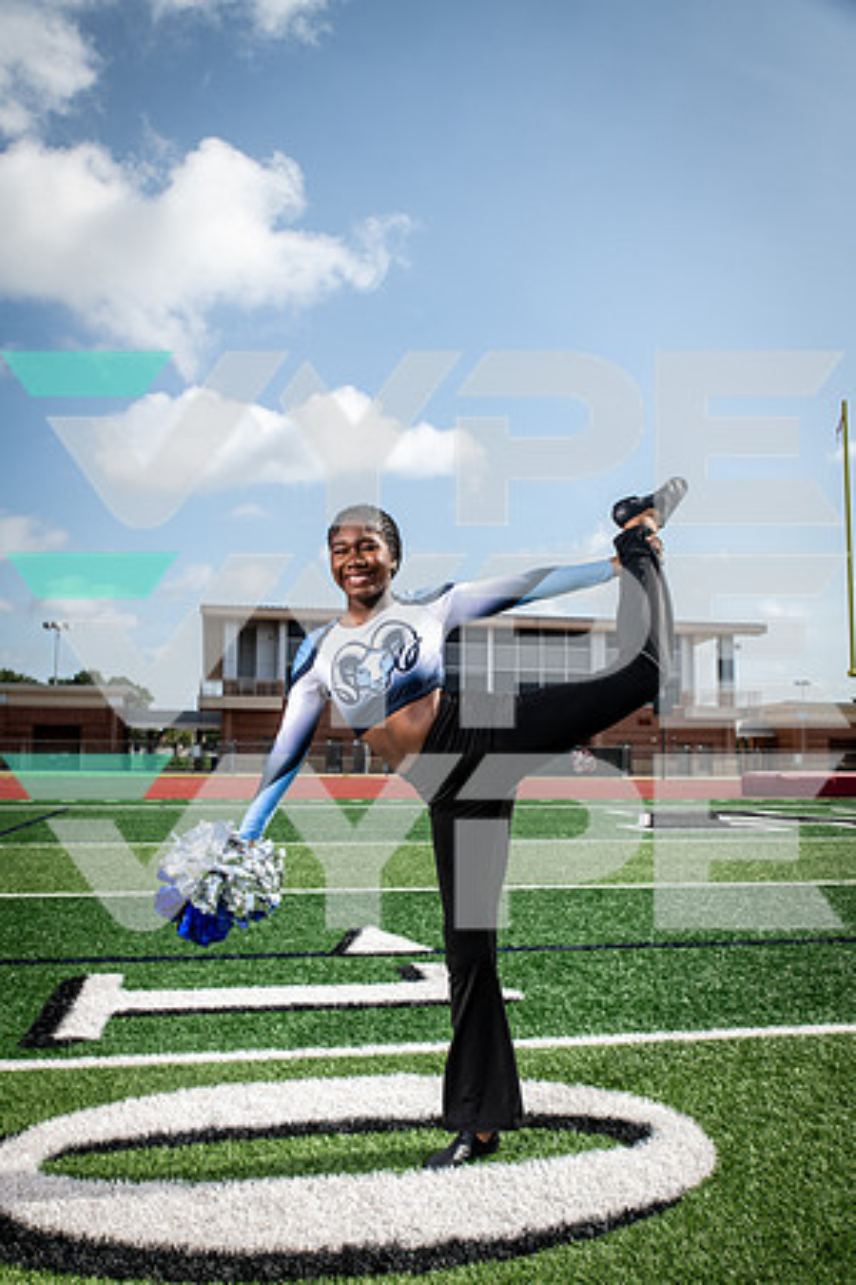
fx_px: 1141
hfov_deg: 41.1
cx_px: 428
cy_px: 642
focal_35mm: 32
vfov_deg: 58.7
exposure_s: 1/400
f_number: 7.1
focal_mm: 32
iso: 125
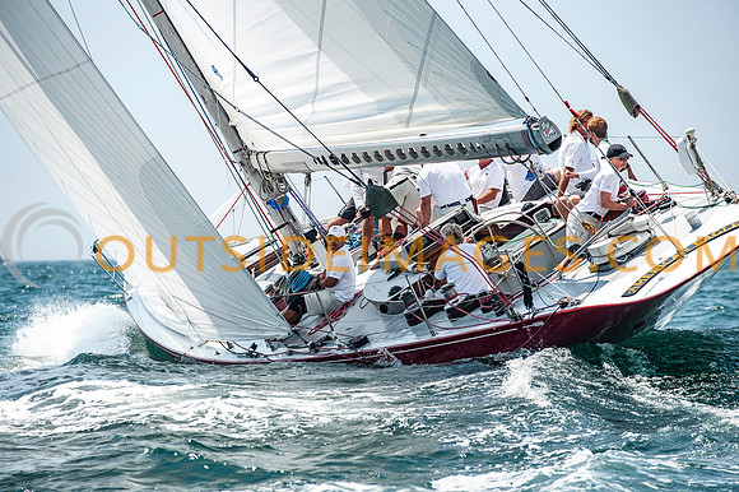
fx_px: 4222
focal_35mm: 206
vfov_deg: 6.7
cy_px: 246
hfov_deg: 10.0
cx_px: 370
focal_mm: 200
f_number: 5
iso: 320
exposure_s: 1/3200
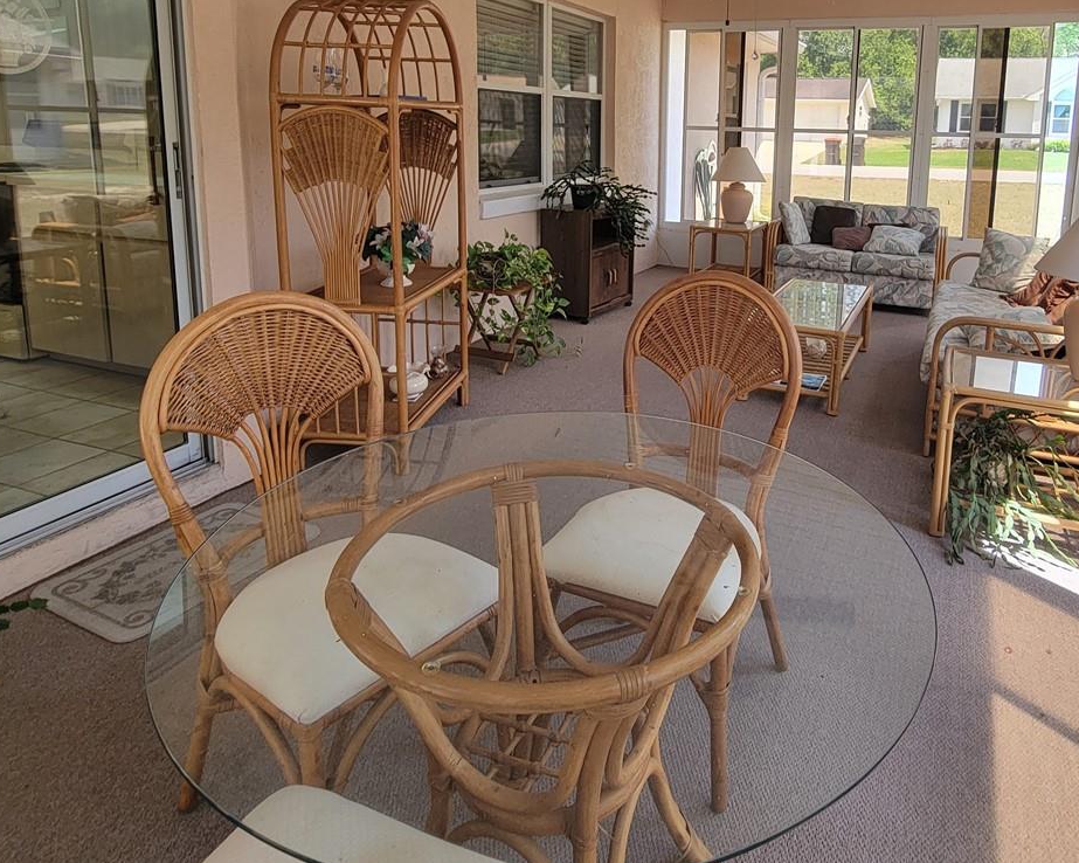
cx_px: 696
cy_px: 250
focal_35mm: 22
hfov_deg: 73.3
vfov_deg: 60.7
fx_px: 702
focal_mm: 2.2
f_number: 2.2
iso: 64
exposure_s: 1/60
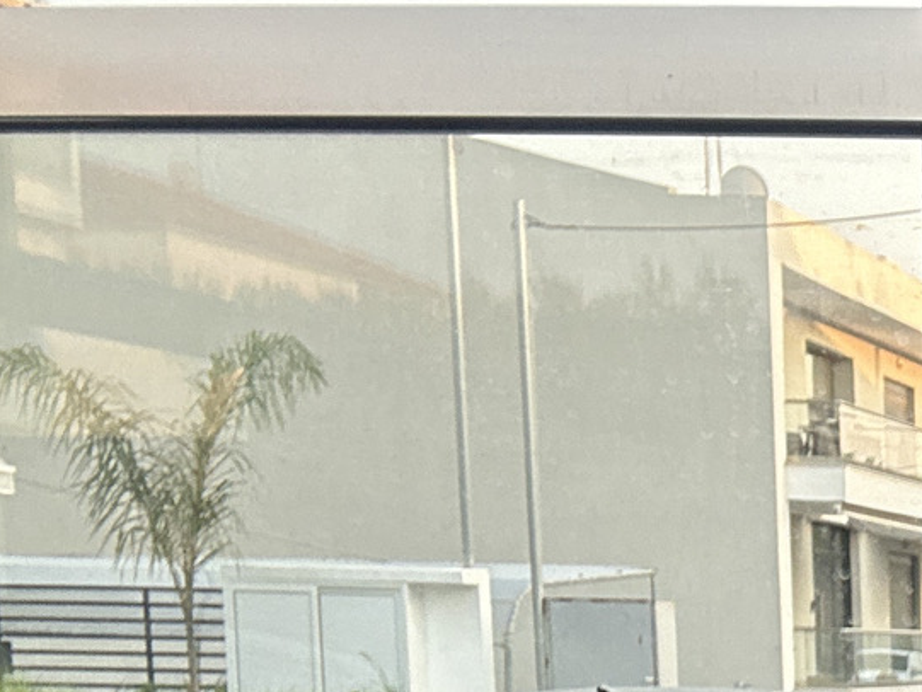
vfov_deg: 16.0
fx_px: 2264
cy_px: 1016
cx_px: 1469
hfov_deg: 19.4
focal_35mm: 85
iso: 50
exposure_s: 1/121
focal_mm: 2.69
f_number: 1.9
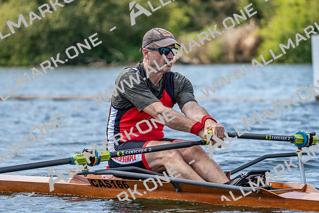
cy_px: 106
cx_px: 160
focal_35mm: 248
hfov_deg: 8.3
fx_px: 2198
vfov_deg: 5.5
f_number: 5.6
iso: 500
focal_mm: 248
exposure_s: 1/2000
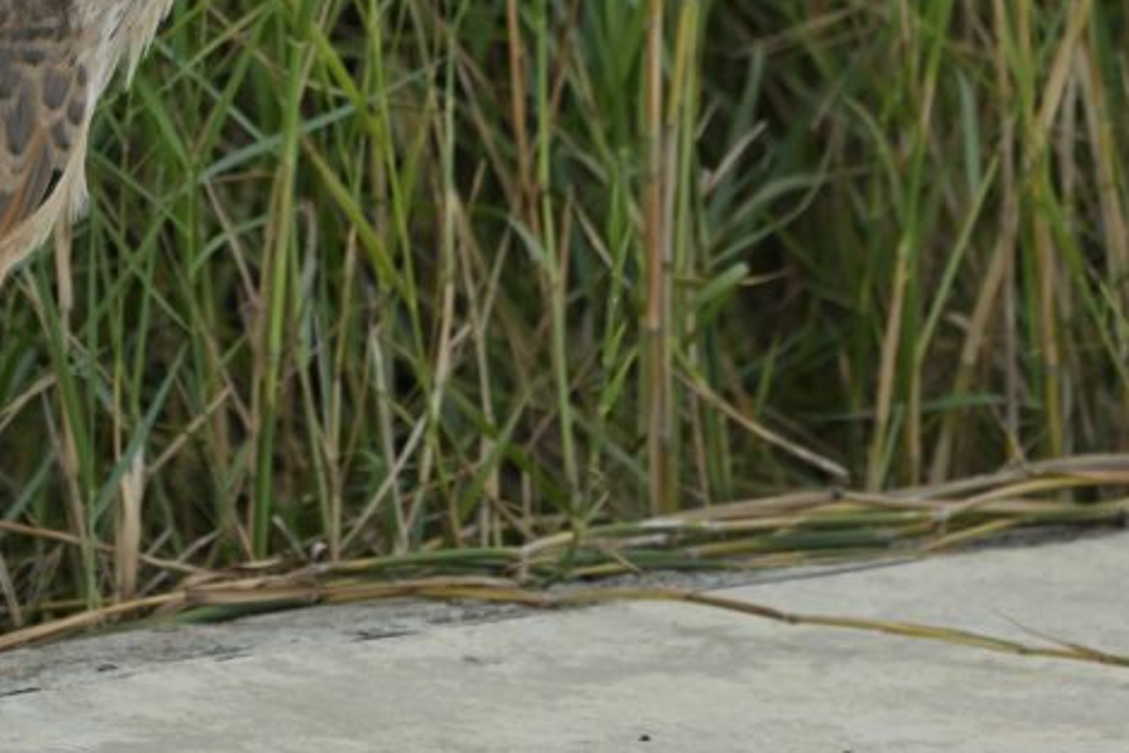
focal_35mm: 2046
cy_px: -125
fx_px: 64181
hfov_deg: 1.0
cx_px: 465
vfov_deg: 0.7
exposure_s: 1/1250
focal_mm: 800
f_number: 6.3
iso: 640
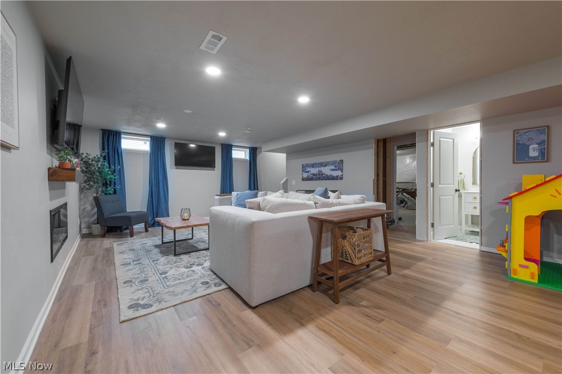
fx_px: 218
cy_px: 187
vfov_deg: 81.1
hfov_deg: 104.3
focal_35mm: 14
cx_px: 281
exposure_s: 1/1.25
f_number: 9
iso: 100
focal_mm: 14
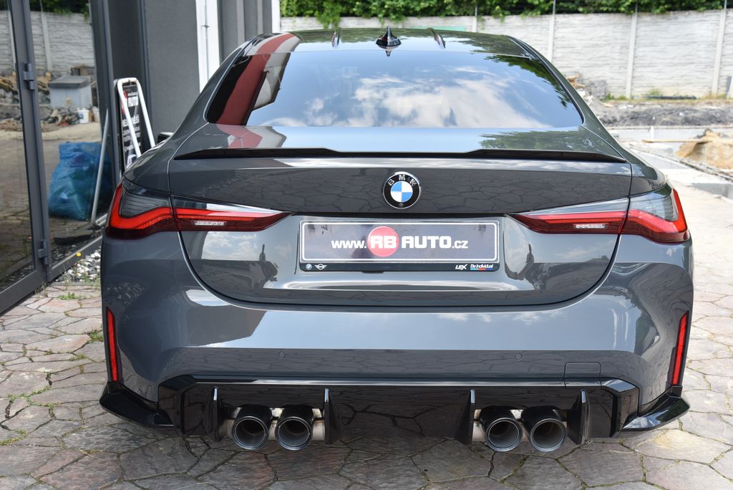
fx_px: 978
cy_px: 245
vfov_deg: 28.1
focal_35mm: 48
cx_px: 366
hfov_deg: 41.1
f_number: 7.1
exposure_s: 1/200
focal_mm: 48
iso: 500
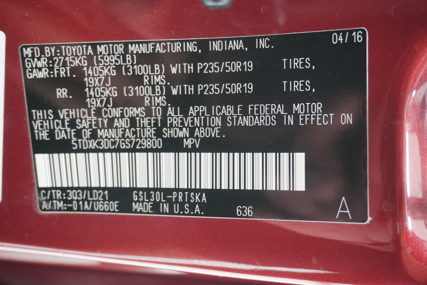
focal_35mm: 51
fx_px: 605
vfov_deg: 26.5
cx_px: 214
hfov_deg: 38.9
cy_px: 142
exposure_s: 1/60
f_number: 5
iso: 2500
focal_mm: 34
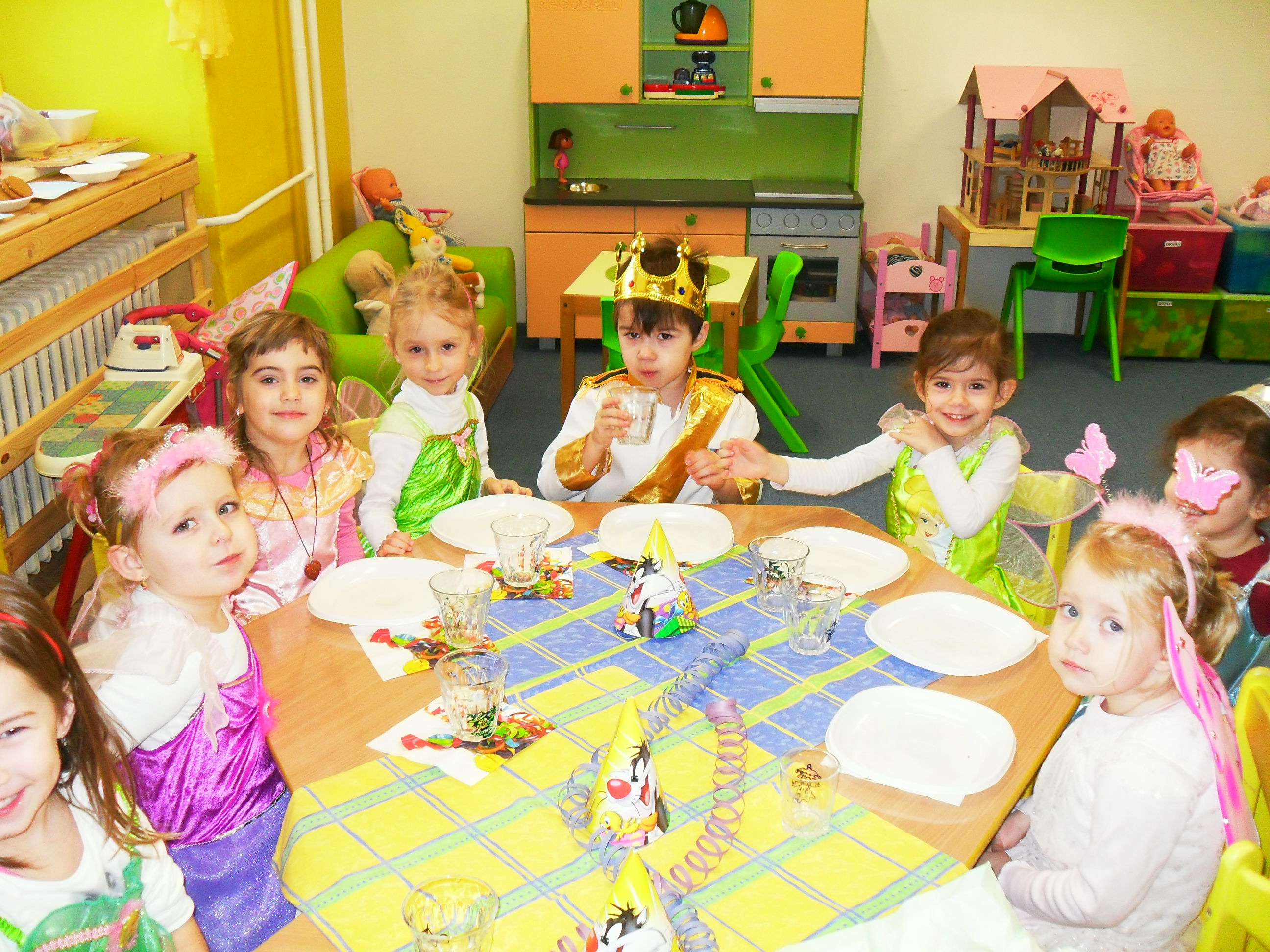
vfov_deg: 40.7
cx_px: 635
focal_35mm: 35
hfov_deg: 52.6
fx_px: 1284
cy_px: 476
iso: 160
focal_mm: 6.2
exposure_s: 1/45
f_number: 2.8
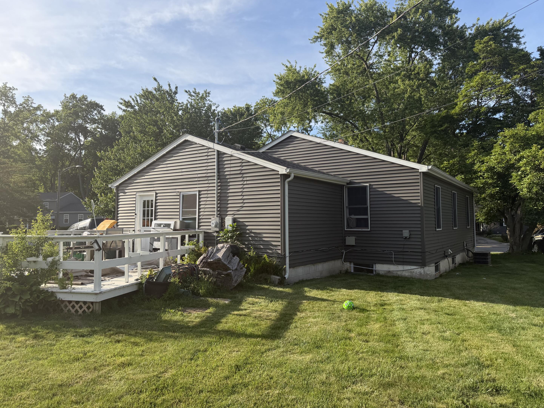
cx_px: 262
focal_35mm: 25
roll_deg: +0.4
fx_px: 393
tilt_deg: +2.8
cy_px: 196
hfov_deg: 69.4
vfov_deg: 54.9
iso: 100
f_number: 1.78
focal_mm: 6.76
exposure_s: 1/3759
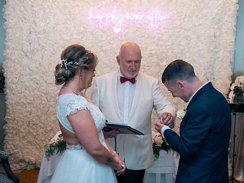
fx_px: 374
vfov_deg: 27.5
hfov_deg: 36.1
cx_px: 135
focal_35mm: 53
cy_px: 90
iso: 640
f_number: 3.5
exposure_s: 1/160
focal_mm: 48
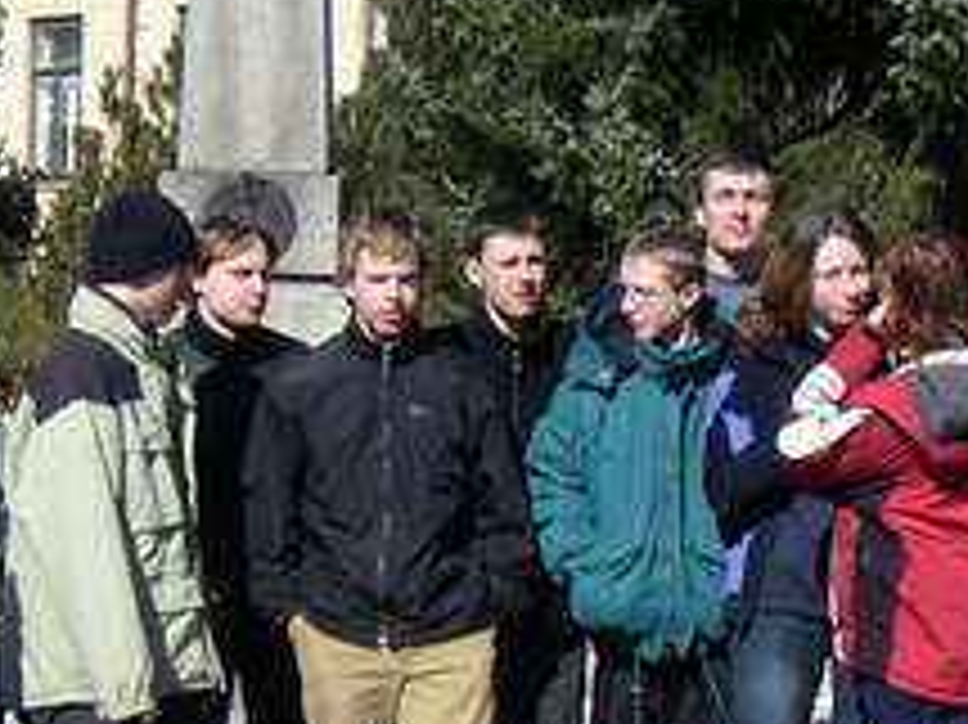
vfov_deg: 13.9
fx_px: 2963
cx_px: 576
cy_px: 580
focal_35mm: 106
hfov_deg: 18.5
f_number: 6.6
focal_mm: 6
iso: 50
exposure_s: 1/150
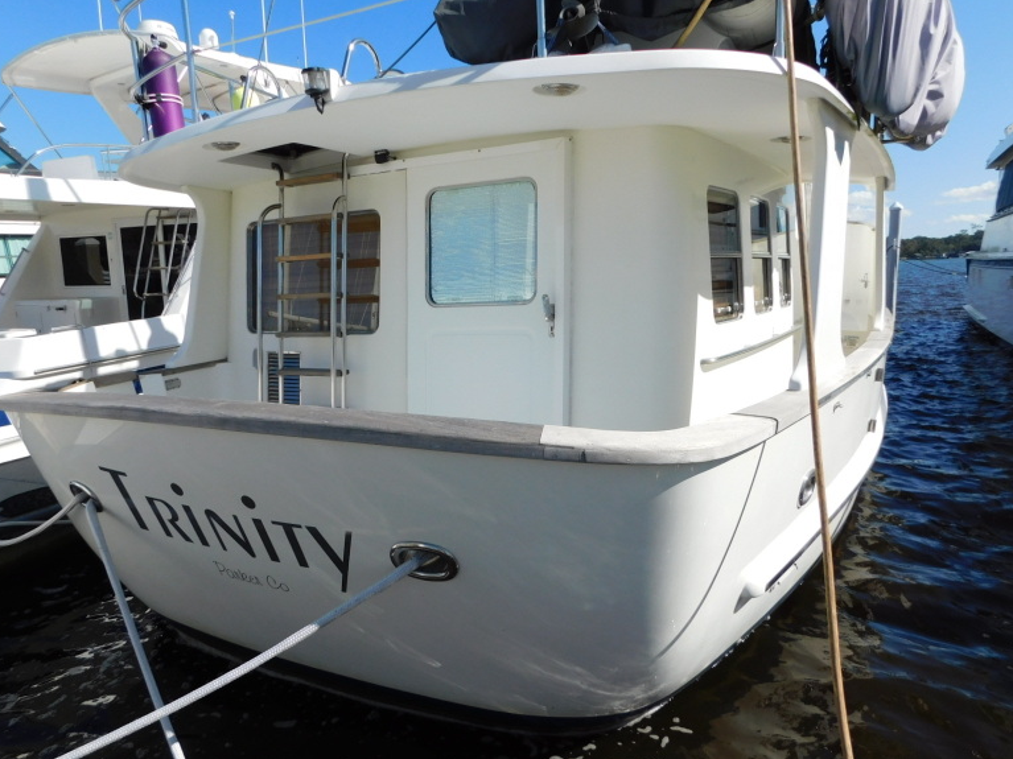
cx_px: 508
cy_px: 380
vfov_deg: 56.8
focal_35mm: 24
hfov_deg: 71.6
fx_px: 702
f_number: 6
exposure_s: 1/500
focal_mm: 4
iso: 125
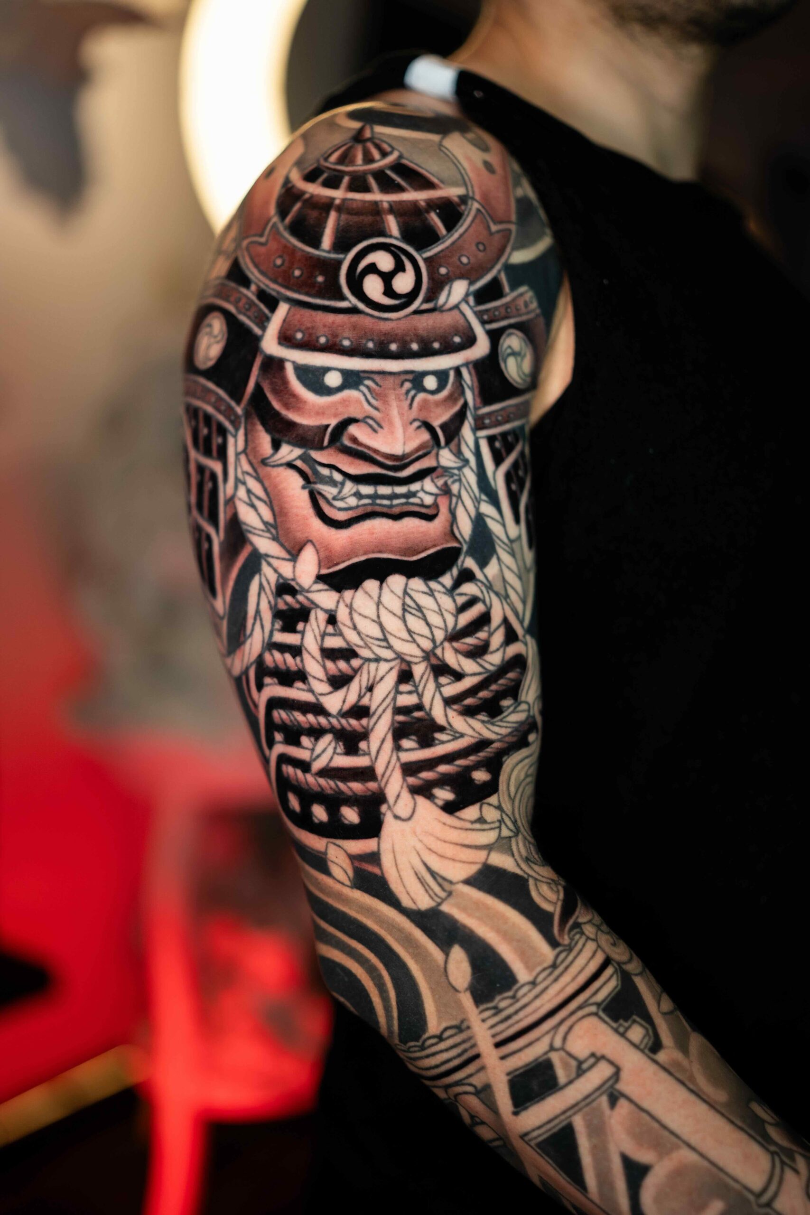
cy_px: 608
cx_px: 405
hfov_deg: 37.9
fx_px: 1181
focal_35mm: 35
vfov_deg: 54.4
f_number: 1.4
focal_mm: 35
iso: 320
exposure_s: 1/640
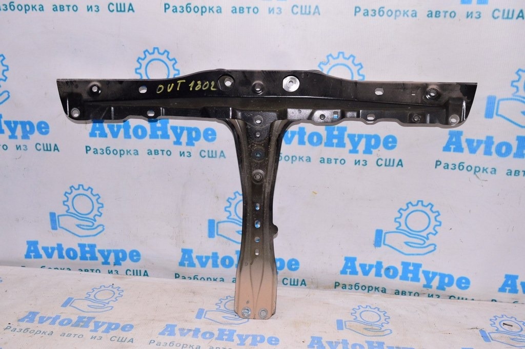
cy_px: 174
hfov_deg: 57.3
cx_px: 262
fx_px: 481
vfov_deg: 39.9
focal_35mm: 33
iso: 1600
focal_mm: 22
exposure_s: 1/160
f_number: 8
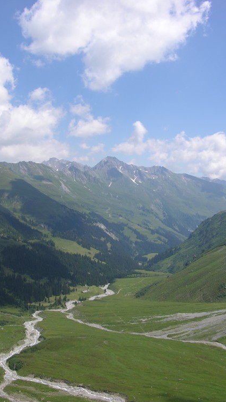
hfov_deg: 30.4
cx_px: 110
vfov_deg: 51.6
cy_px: 205
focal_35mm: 39
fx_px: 416
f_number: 6.3
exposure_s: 1/235
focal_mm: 8.9
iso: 50
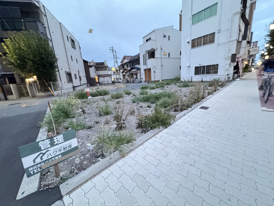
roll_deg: +4.5
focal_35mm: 14
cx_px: 137
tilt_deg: -12.4
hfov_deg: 102.1
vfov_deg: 85.7
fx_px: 111
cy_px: 103
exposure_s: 1/30
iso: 1250
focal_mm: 2.22
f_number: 2.2
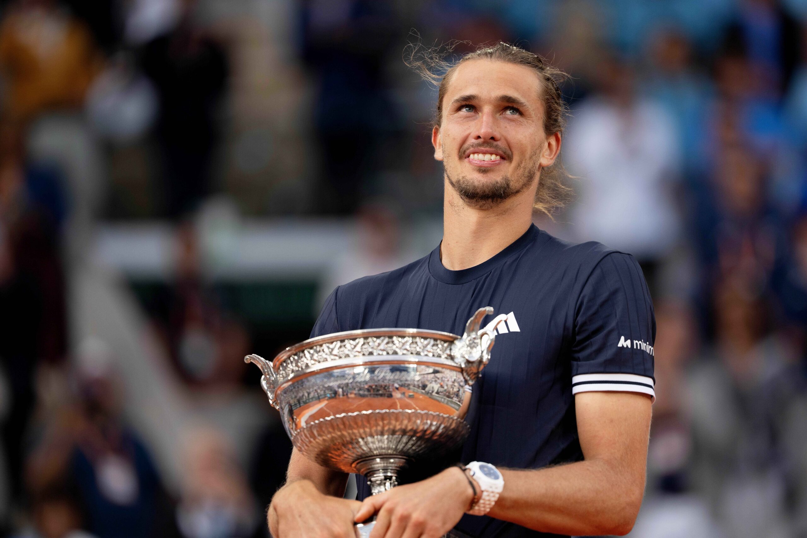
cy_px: 269
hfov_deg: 6.9
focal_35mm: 300
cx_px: 404
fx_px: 6725
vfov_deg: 4.6
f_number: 2.8
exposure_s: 1/1000
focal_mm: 300
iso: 320
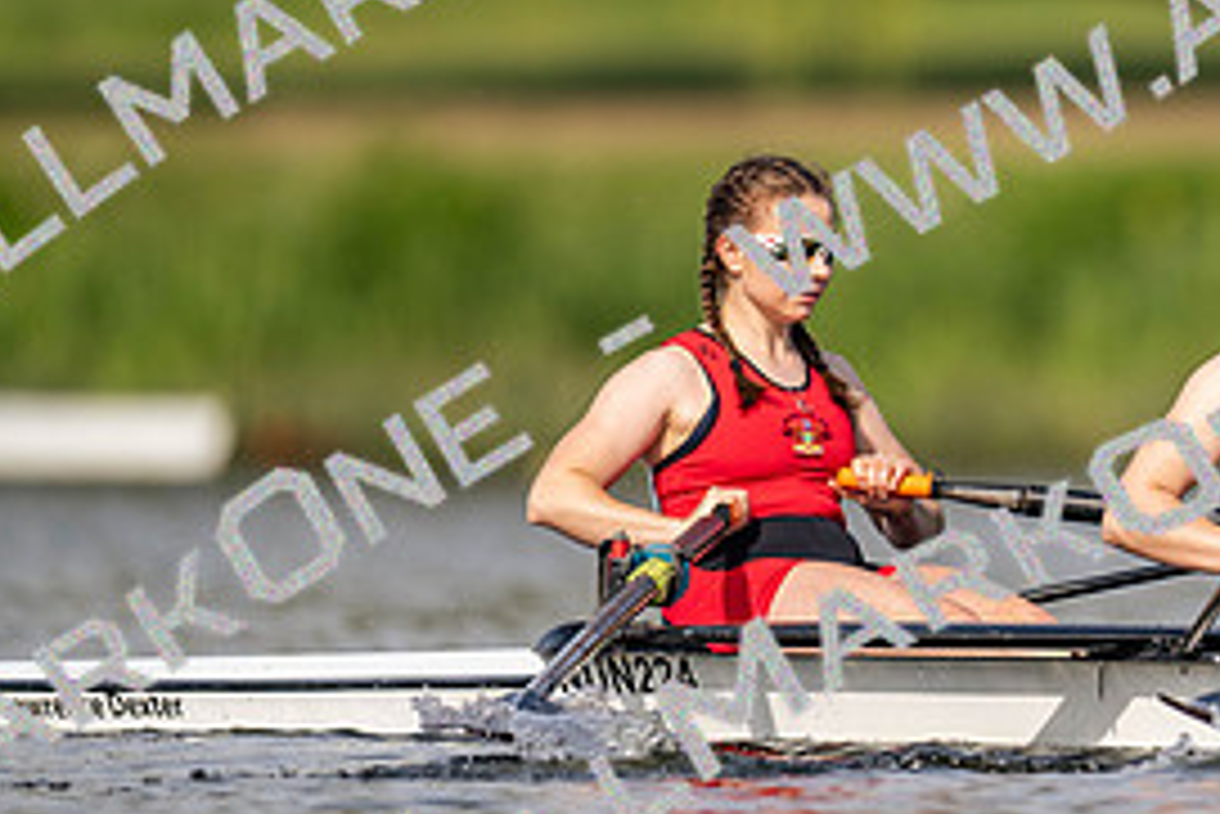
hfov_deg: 1.6
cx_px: 1283
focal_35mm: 1284
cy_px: 313
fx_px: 43535
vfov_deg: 1.1
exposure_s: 1/2500
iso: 280
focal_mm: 600
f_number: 4
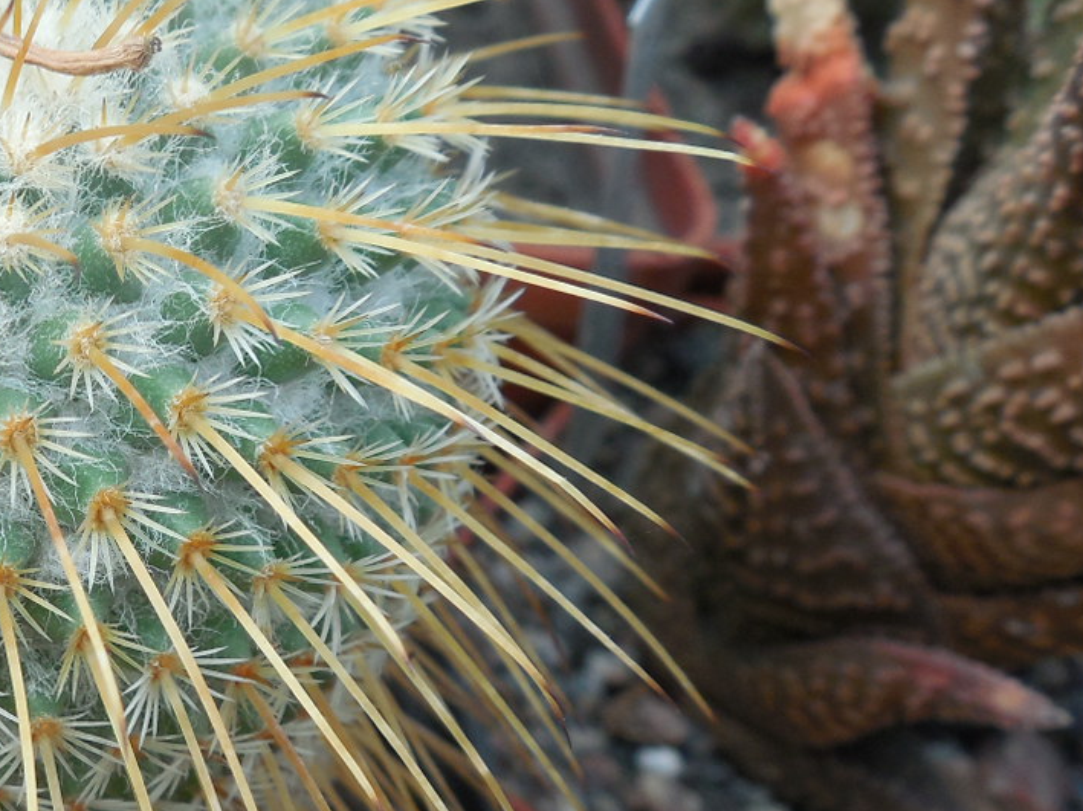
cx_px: -70
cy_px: 411
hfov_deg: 25.9
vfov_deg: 21.0
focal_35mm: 70
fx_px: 2189
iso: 125
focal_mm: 5.6
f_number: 3.6
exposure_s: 1/160
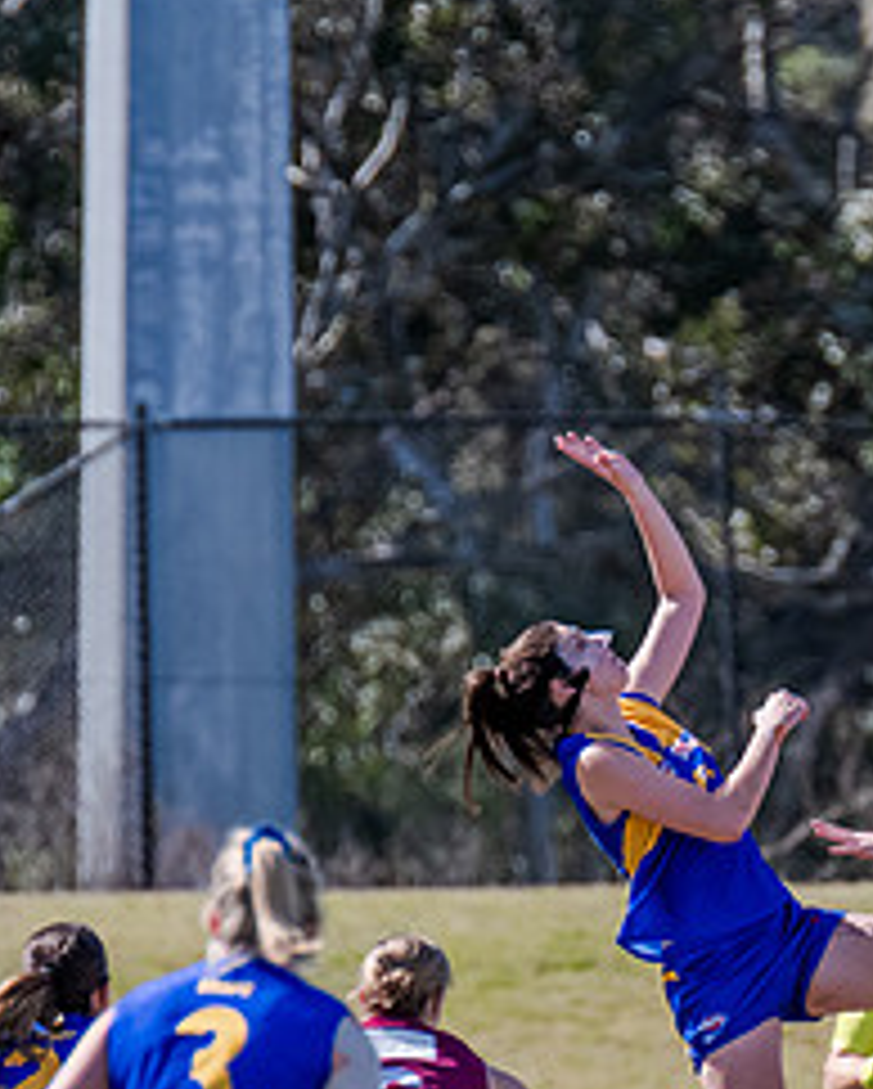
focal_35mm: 1182
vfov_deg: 1.6
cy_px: 992
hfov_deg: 1.3
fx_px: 38127
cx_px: 1060
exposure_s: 1/1600
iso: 800
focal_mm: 420
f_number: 7.1
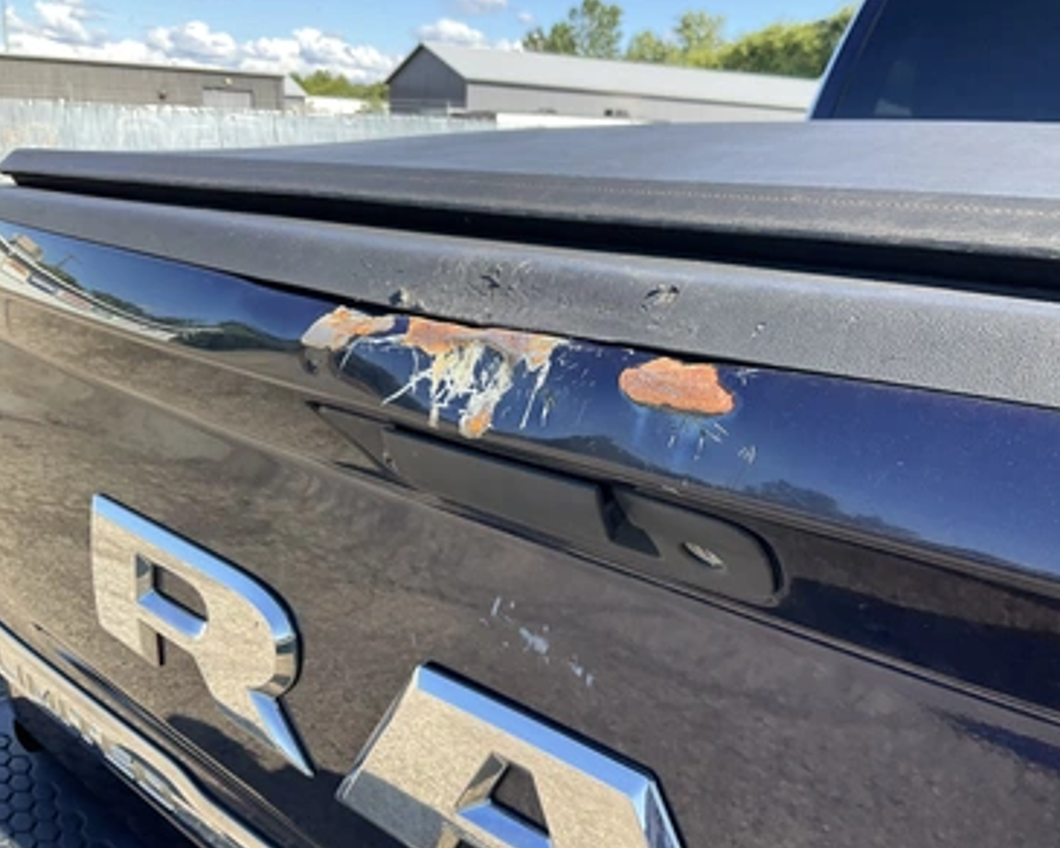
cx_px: 572
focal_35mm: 31
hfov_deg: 57.1
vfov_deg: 47.1
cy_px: 427
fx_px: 973
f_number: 1.8
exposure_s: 1/305
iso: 25
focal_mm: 3
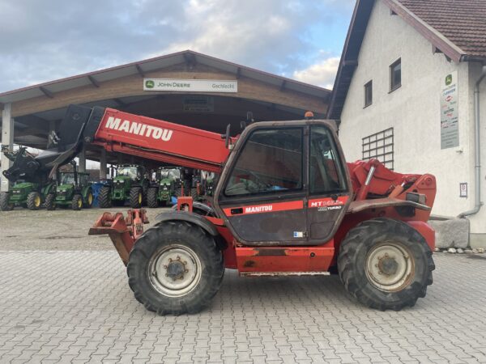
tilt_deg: +2.2
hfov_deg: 67.3
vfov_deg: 53.1
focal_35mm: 26
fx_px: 365
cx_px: 243
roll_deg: -0.7
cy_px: 182
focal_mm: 4.2
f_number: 1.6
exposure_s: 1/195
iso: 32
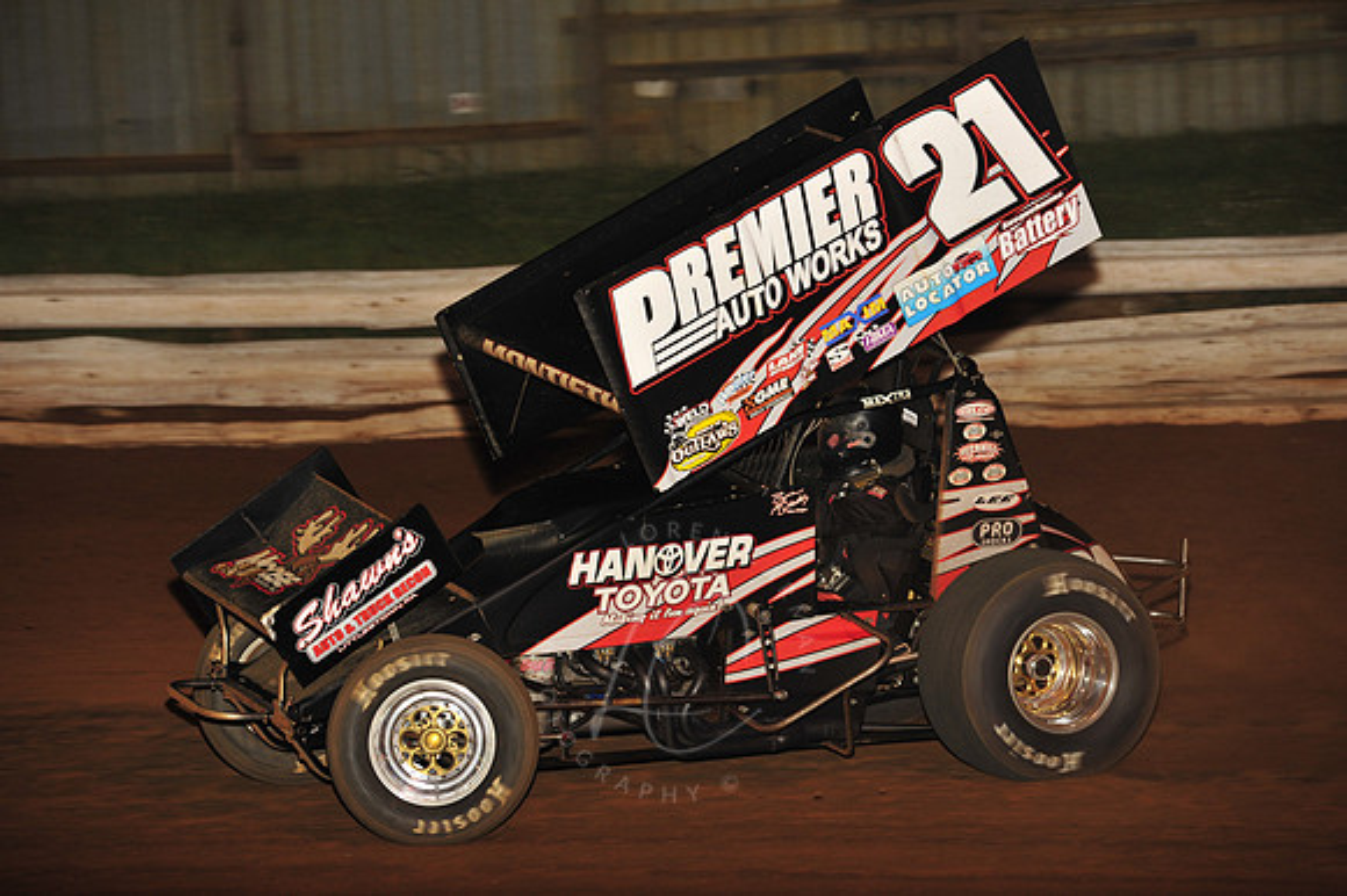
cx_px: 674
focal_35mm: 170
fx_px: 6357
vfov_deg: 8.1
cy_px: 448
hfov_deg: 12.1
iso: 800
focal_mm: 170
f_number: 6.3
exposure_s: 1/320
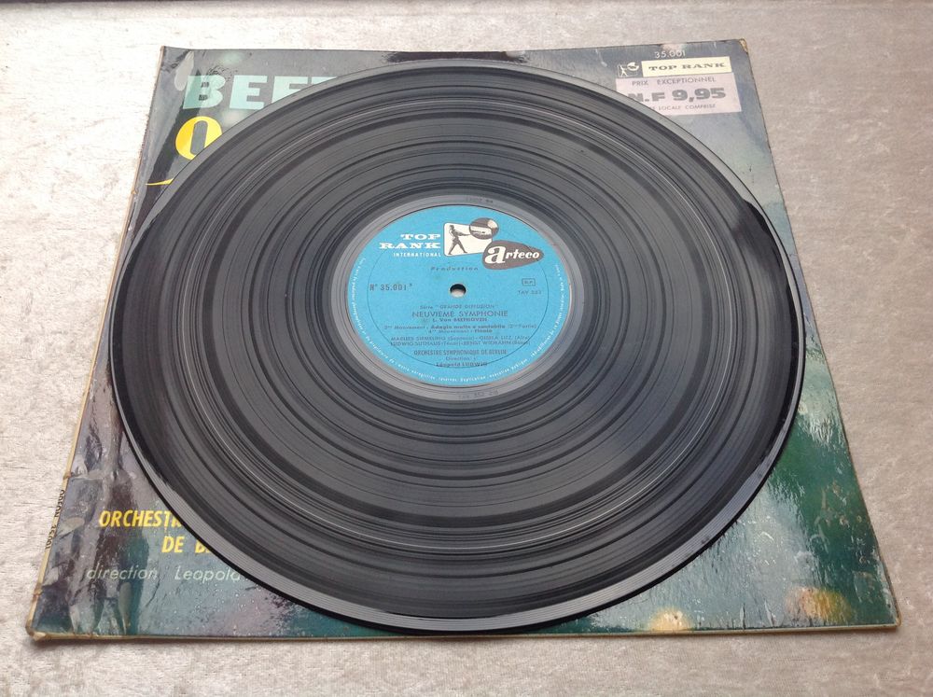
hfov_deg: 52.7
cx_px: 466
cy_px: 348
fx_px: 942
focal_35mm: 35
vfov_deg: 40.6
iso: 100
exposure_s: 1/120
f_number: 2.4
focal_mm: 4.28
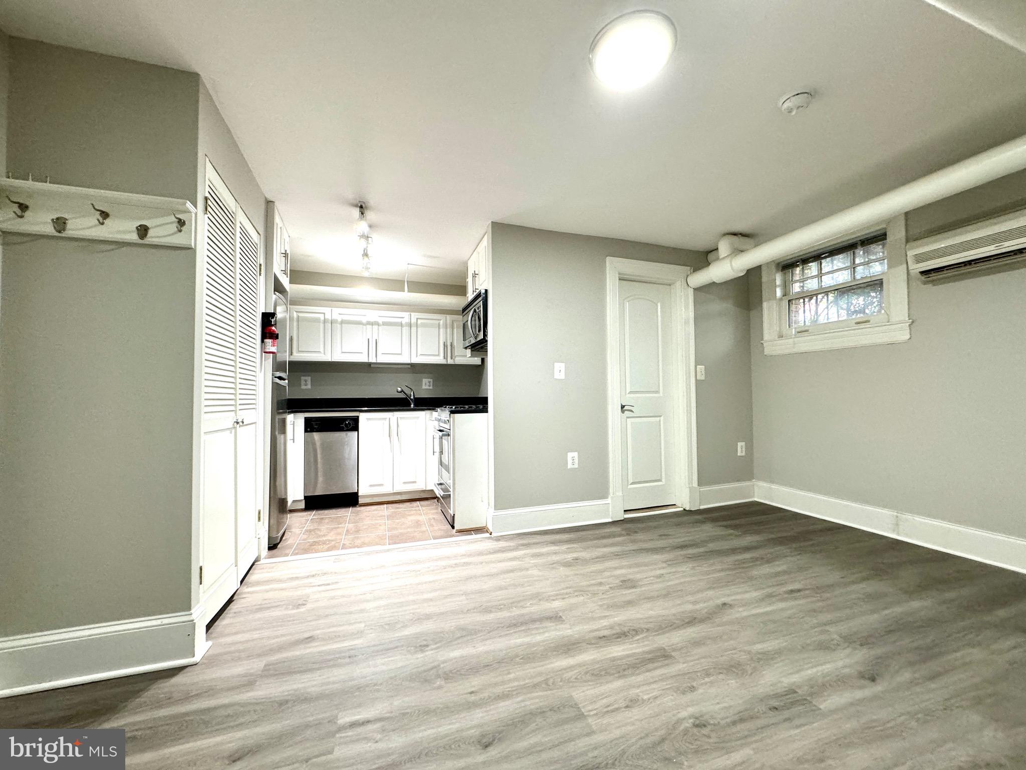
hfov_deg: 102.1
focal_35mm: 14
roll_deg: +0.0
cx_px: 513
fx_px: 415
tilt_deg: +1.4
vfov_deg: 85.7
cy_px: 385
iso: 250
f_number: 2.2
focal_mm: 2.22
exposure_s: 1/60
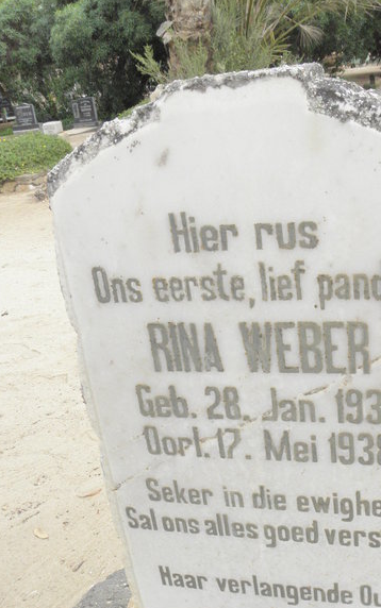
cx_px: 275
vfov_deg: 48.5
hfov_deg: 31.6
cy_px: 403
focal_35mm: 40
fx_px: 664
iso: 200
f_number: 5.6
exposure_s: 1/500
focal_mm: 4.83
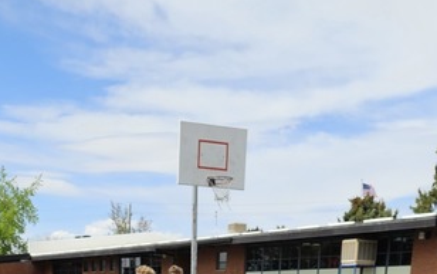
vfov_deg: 12.2
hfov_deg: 25.5
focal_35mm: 81
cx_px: 221
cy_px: 690
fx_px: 965
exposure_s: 1/1410
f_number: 1.8
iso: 25
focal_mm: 5.4
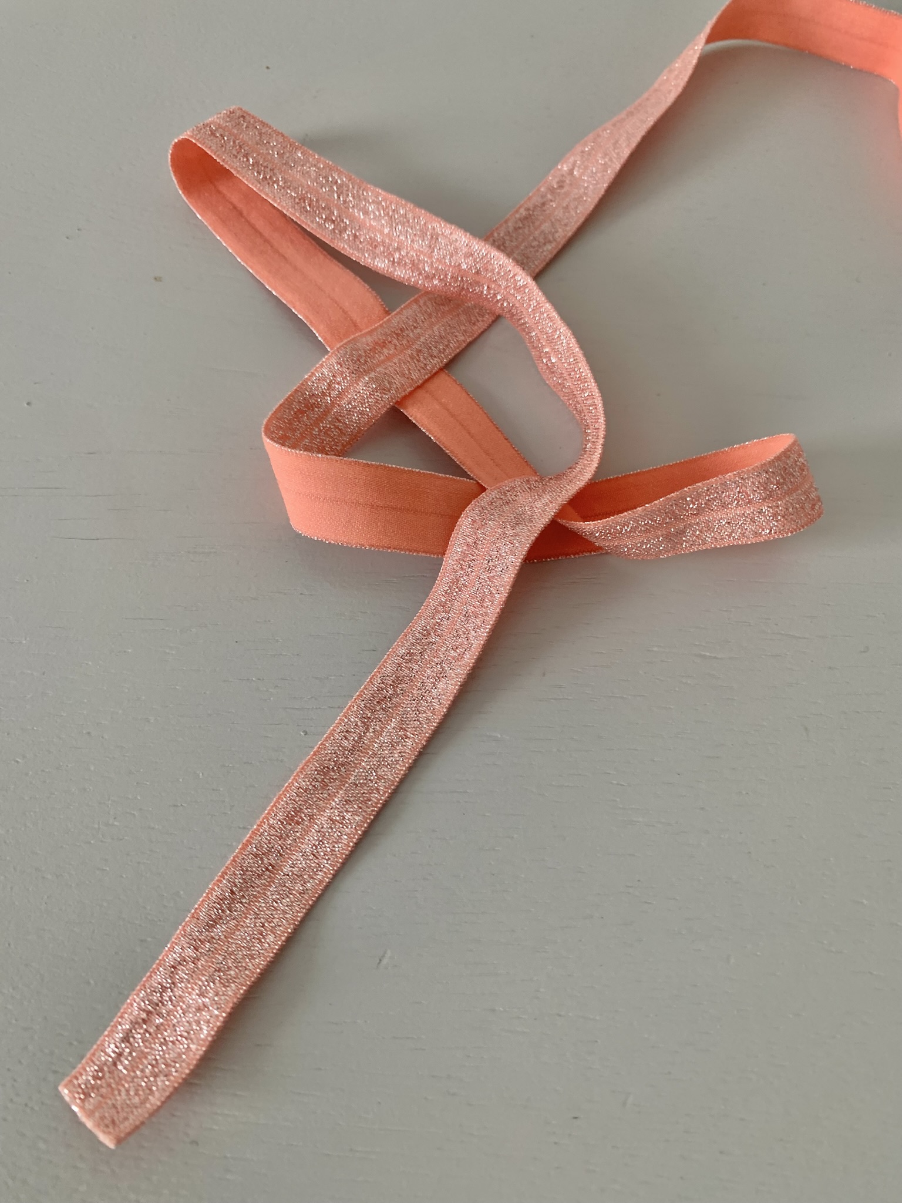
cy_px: 602
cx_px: 451
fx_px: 903
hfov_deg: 53.1
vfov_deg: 67.3
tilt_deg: -66.4
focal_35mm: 26
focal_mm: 4.25
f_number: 1.8
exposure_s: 1/60
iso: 125
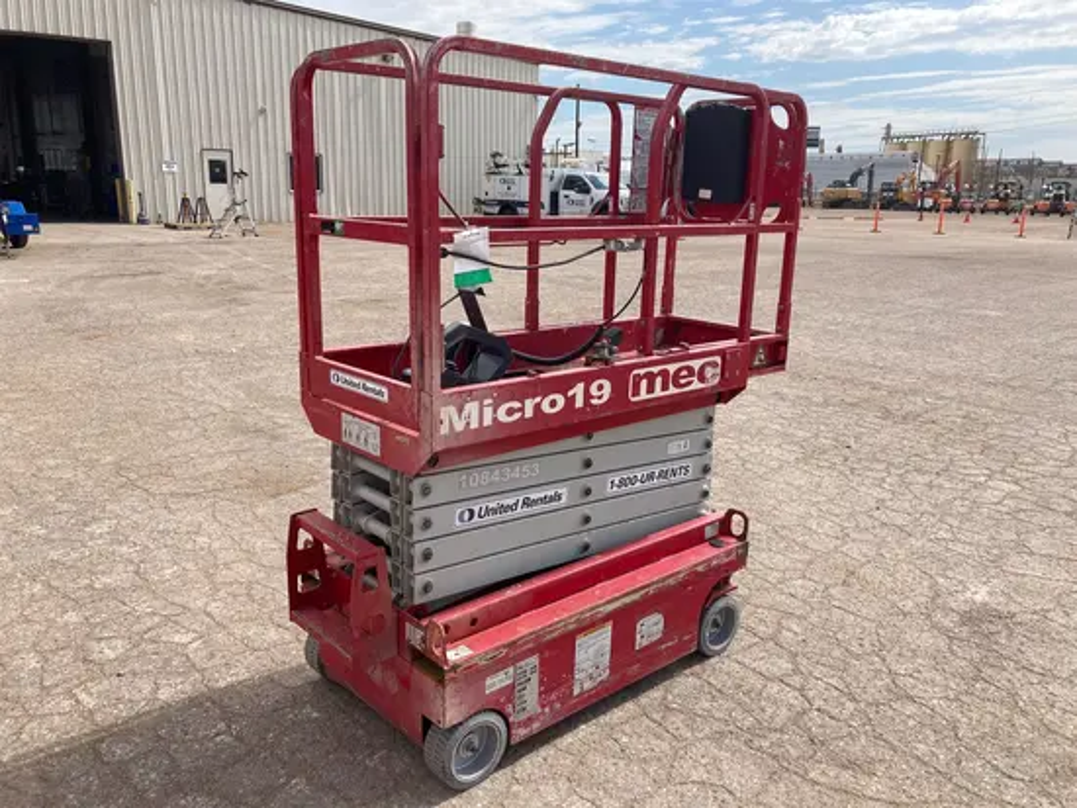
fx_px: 872
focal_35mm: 28
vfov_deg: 49.8
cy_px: 404
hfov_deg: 63.4
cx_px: 538
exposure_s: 1/1799
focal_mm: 3.99
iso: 20
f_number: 1.8
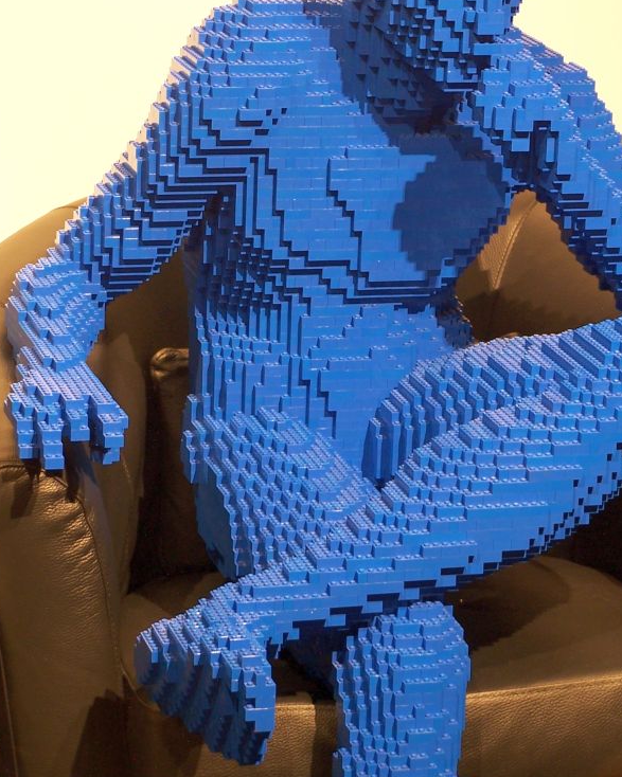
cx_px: 391
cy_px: 260
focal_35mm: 143
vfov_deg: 13.5
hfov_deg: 10.8
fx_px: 3291
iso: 80
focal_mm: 17.5
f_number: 3.2
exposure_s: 1/2
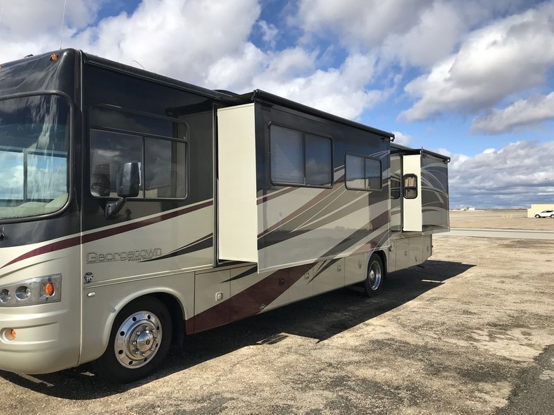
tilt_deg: +0.6
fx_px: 448
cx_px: 277
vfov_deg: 49.7
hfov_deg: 63.4
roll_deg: -0.5
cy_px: 208
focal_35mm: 28
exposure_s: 1/2907
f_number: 1.8
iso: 20
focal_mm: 3.99
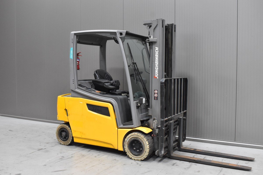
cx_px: 132
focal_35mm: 36
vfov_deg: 36.9
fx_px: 263
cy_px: 88
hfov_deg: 53.1
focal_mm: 24
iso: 1600
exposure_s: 1/30
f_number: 5.6
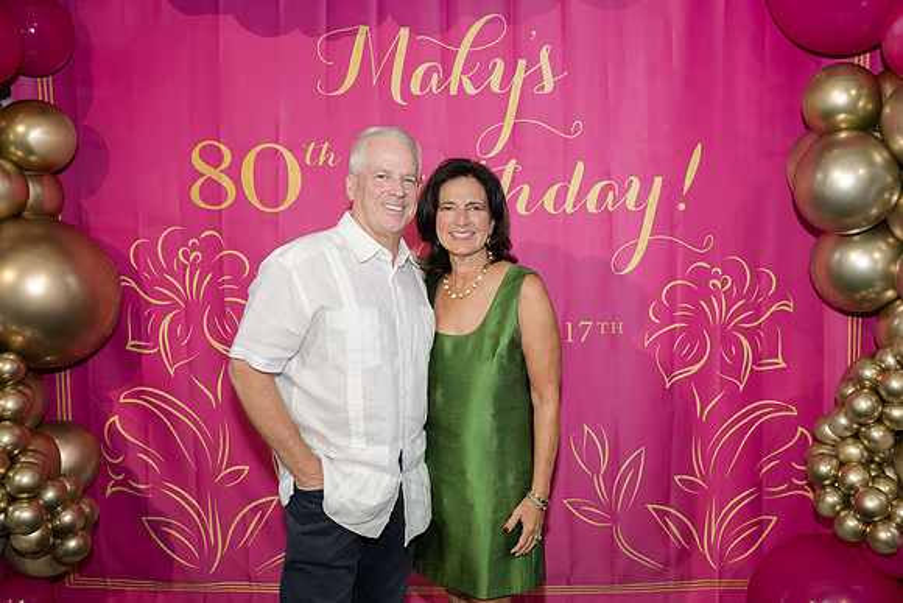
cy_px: 317
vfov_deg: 39.7
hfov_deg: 56.6
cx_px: 521
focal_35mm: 33
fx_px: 835
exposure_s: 1/125
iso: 800
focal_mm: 24
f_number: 4.5
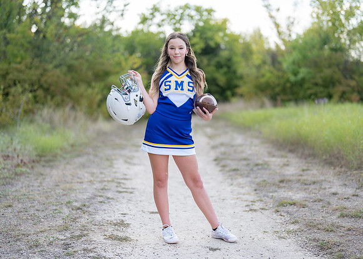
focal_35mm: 54
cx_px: 182
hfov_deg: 36.2
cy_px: 130
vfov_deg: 26.3
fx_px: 555
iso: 100
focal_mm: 50
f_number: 1.2
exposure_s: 1/1000
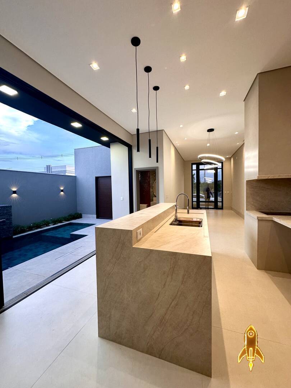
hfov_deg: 85.7
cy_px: 194
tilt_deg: -2.2
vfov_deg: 102.1
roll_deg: +0.4
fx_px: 157
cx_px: 146
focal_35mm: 14
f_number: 2.2
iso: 160
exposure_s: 1/120
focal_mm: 2.22
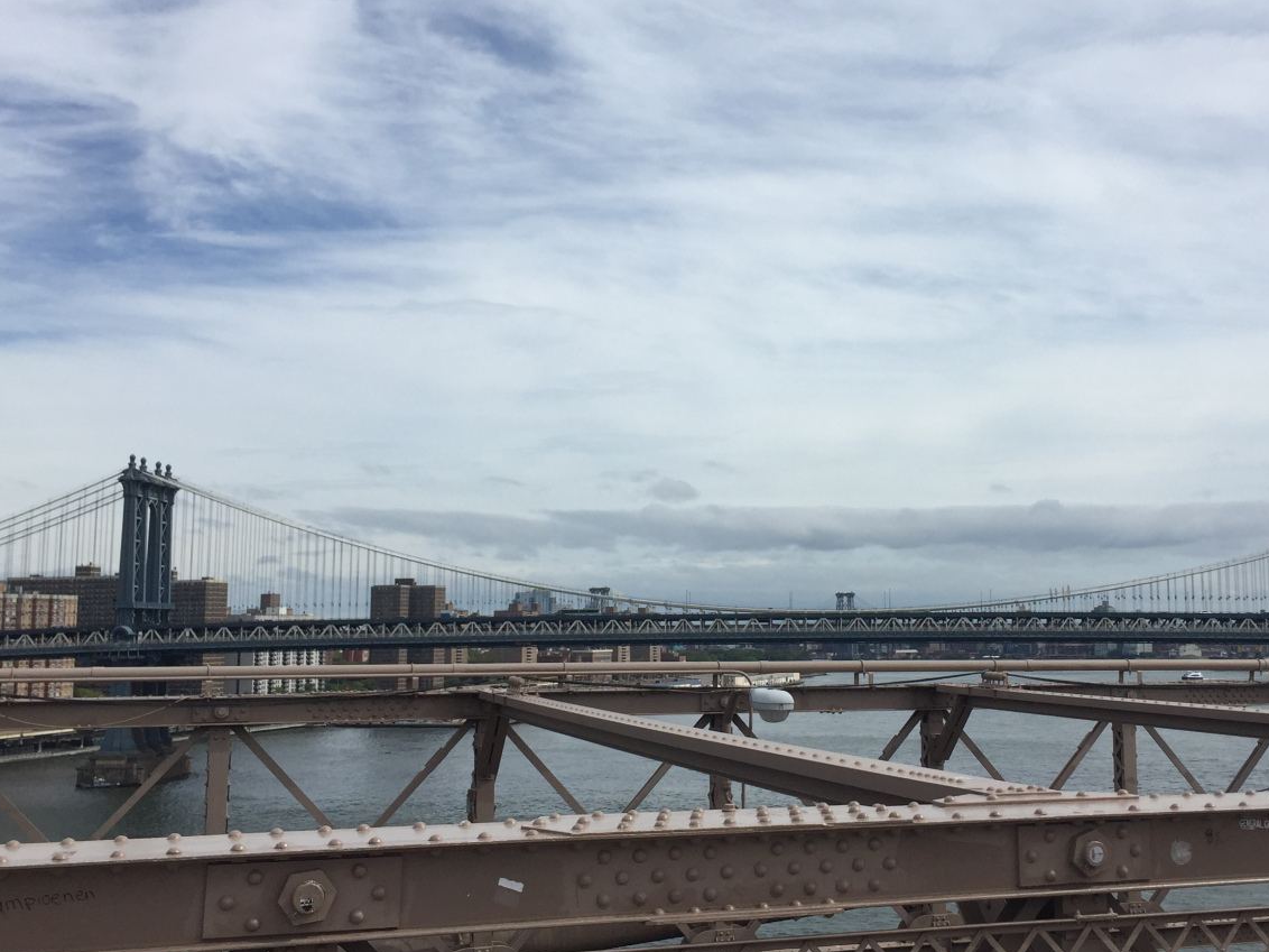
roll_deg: -0.4
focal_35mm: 41
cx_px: 753
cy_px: 473
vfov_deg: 35.1
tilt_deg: +7.8
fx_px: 1503
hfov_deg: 45.6
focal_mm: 4.15
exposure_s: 1/3597
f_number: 2.2
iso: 32
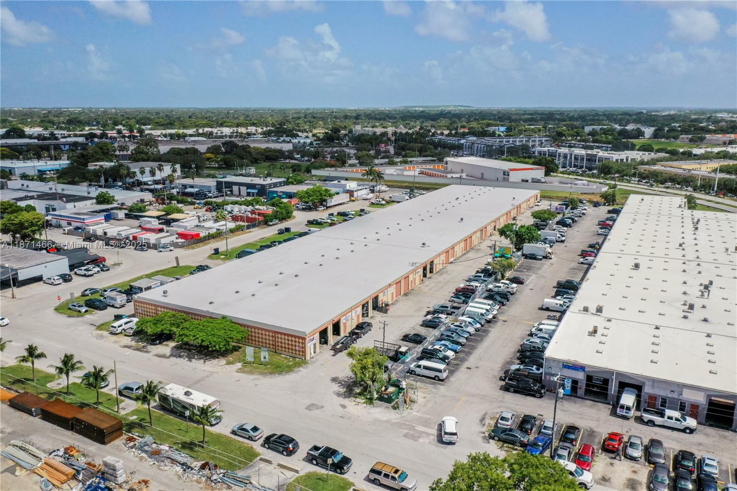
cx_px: 368
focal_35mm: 28
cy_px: 246
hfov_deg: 65.5
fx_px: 573
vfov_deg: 46.4
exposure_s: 1/800
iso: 400
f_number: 7.1
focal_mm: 10.26
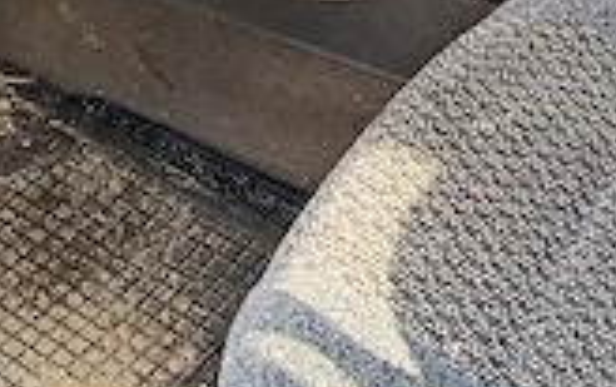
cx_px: 695
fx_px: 1563
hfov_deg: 21.1
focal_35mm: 93
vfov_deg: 13.7
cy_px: -64
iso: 86
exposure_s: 1/101
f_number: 1.88
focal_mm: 5.59
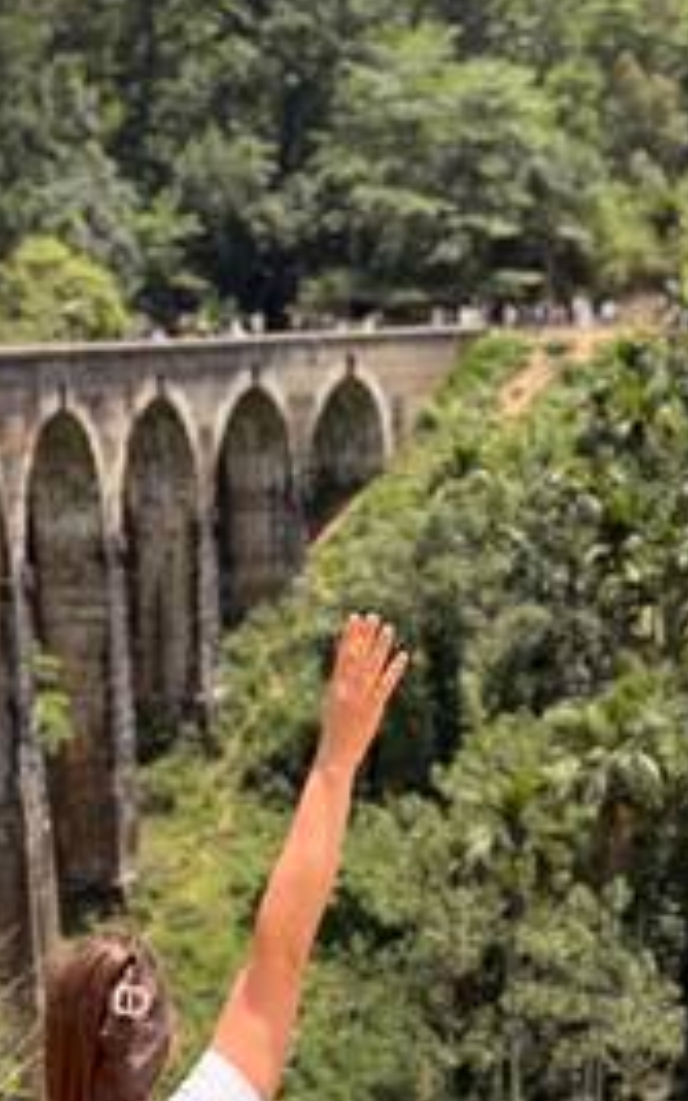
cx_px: 87
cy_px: 1002
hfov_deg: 20.9
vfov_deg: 31.8
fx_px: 1829
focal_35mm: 61
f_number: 1.78
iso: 80
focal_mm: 6.76
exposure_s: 1/3279
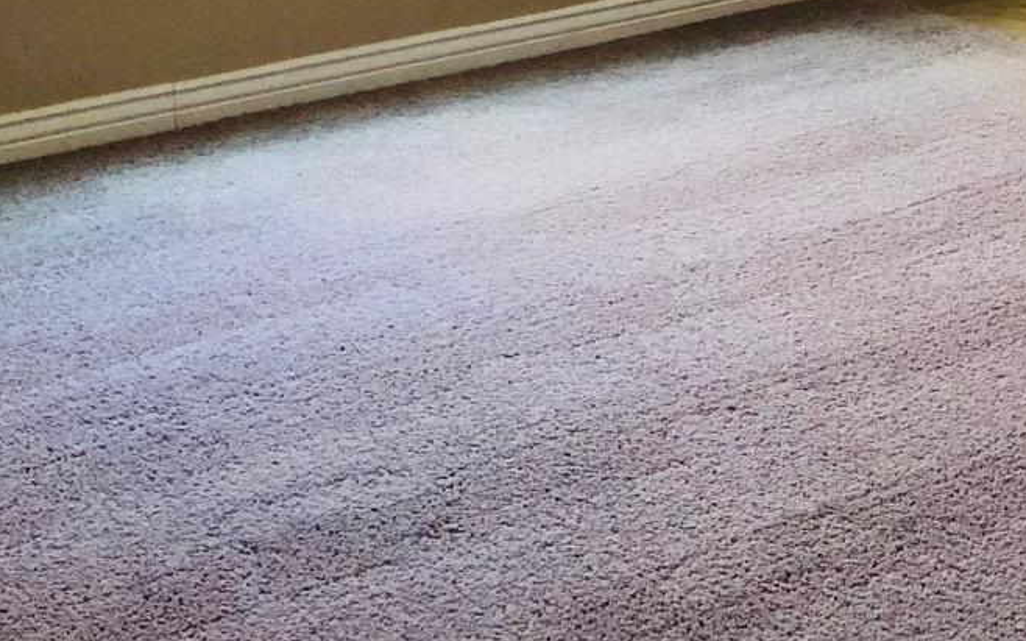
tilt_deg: -5.9
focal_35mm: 91
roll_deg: -0.1
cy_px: -387
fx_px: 2544
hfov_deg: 21.2
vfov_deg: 13.4
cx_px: 1244
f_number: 1.8
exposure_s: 1/30
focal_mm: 4
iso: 32
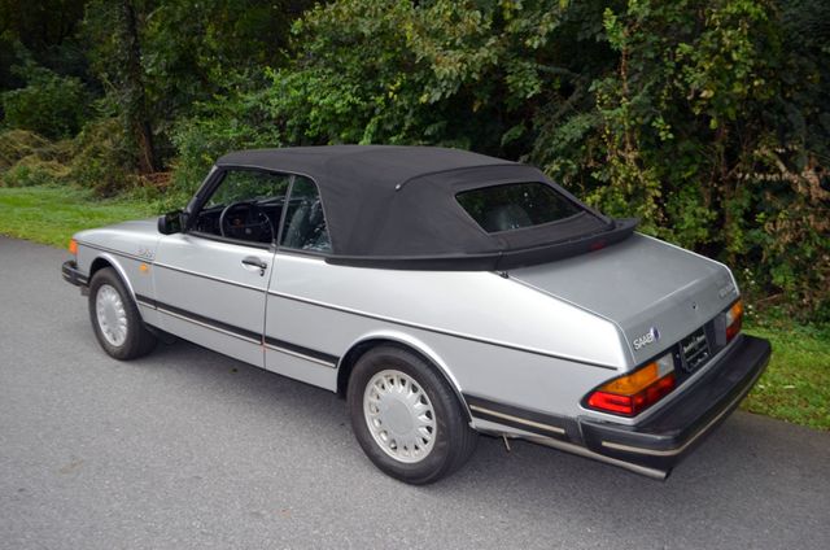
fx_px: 690
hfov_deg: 62.0
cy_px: 275
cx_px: 415
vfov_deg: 43.4
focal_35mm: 30
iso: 100
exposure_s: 1/200
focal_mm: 20
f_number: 3.8
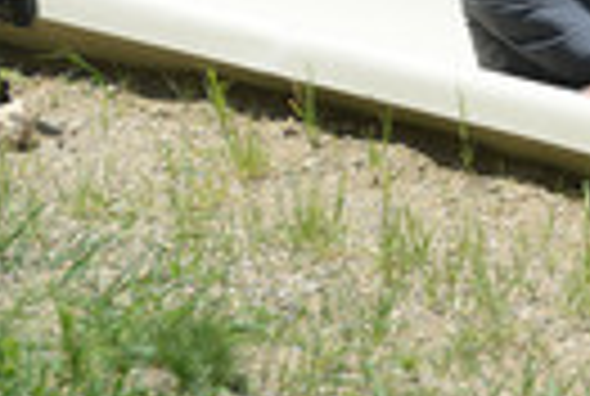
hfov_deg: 3.4
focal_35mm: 595
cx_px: 878
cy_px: 196
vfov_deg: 2.3
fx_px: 9774
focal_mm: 195
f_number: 6.3
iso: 400
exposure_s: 1/1250
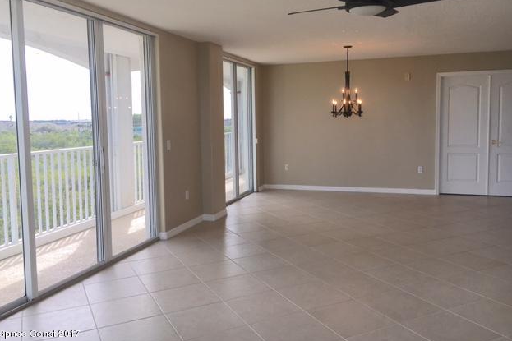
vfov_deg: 42.3
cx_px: 256
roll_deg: +0.8
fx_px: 441
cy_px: 153
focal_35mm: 31
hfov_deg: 60.3
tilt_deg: -4.6
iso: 25
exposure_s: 1/296
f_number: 2.2
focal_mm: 4.15
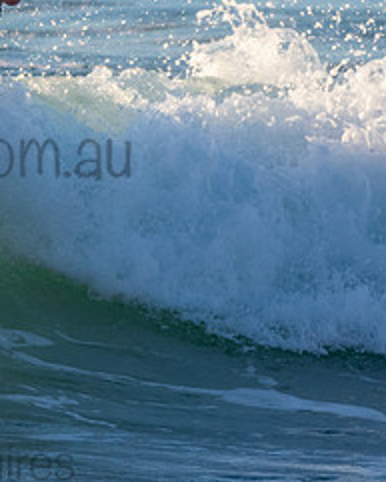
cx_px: -80
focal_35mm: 1286
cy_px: 131
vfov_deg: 1.5
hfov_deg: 1.2
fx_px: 18353
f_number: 5.6
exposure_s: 1/1250
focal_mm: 380
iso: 640
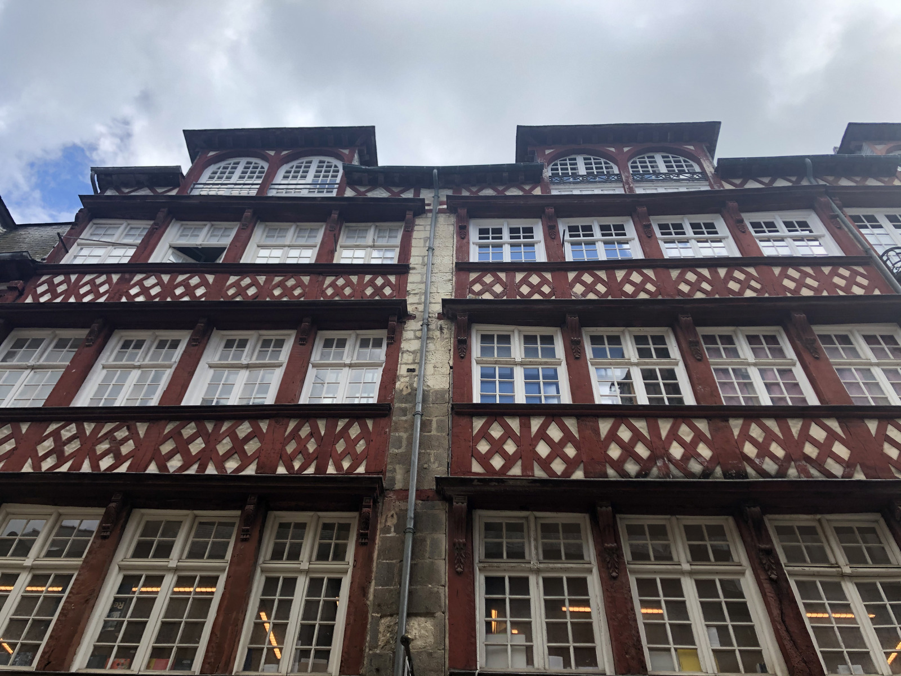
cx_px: 450
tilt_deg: +49.3
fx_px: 729
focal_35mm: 28
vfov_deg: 49.7
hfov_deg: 63.4
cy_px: 338
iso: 20
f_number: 1.8
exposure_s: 1/852
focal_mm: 4
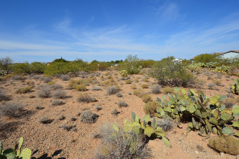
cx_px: 120
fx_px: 119
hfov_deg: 90.1
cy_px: 80
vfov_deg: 67.3
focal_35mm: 18
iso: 280
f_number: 11
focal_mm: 12
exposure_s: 1/500
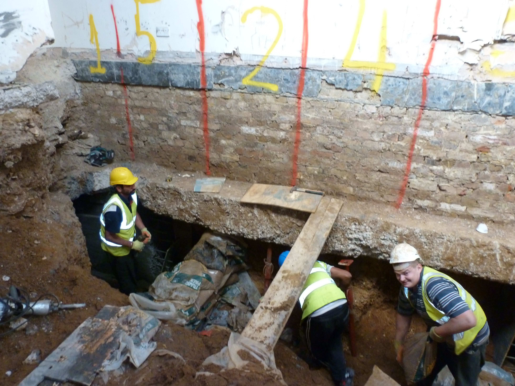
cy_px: 193
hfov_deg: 71.6
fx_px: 357
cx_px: 258
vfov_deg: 56.8
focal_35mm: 24
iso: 400
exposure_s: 1/60
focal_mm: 4.3
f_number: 3.3
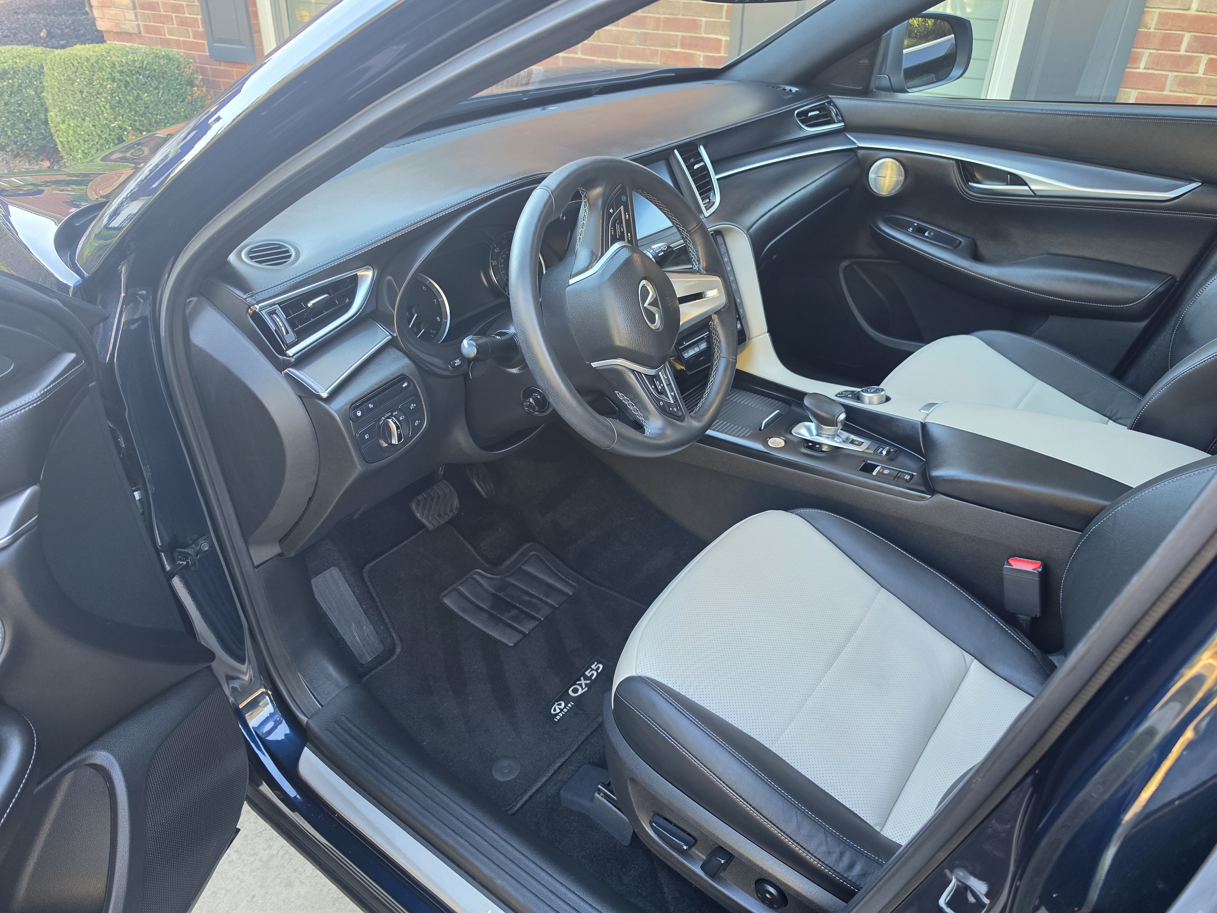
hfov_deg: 73.9
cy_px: 456
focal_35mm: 23
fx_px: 809
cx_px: 608
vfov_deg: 58.9
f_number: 1.4
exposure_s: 1/120
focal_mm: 6.5
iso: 125
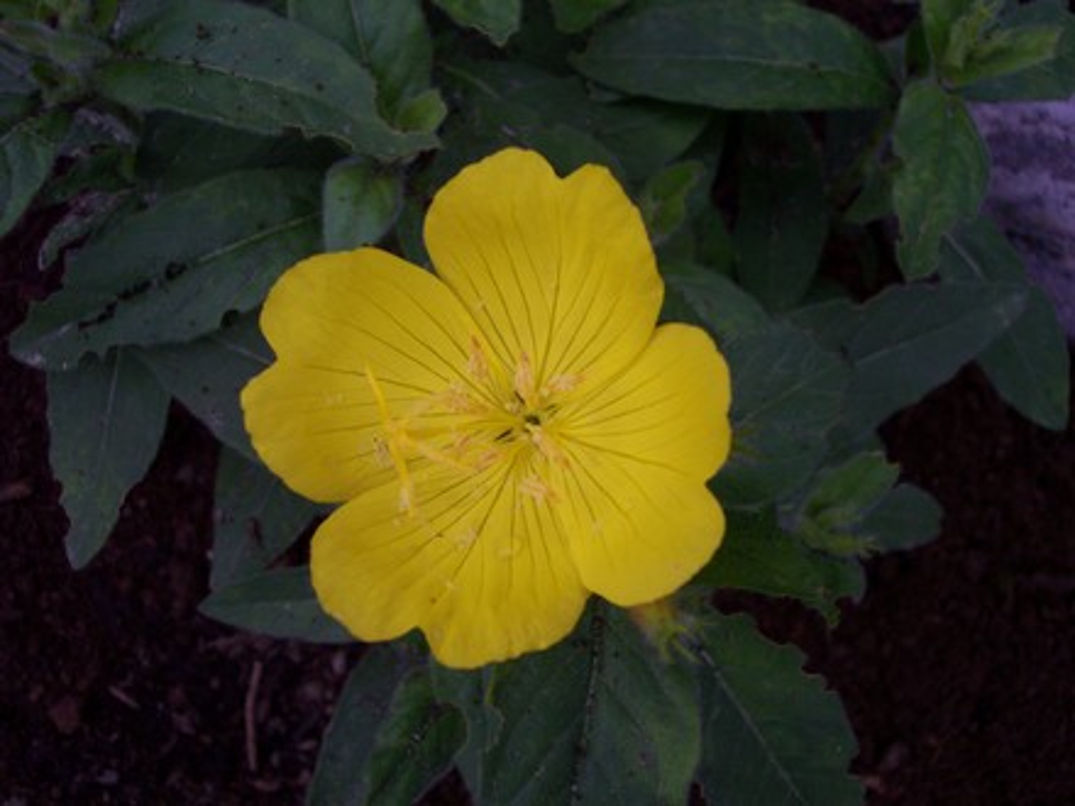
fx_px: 1180
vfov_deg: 37.7
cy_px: 403
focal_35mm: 38
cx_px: 538
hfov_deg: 49.0
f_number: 4.8
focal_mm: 8
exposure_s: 1/350
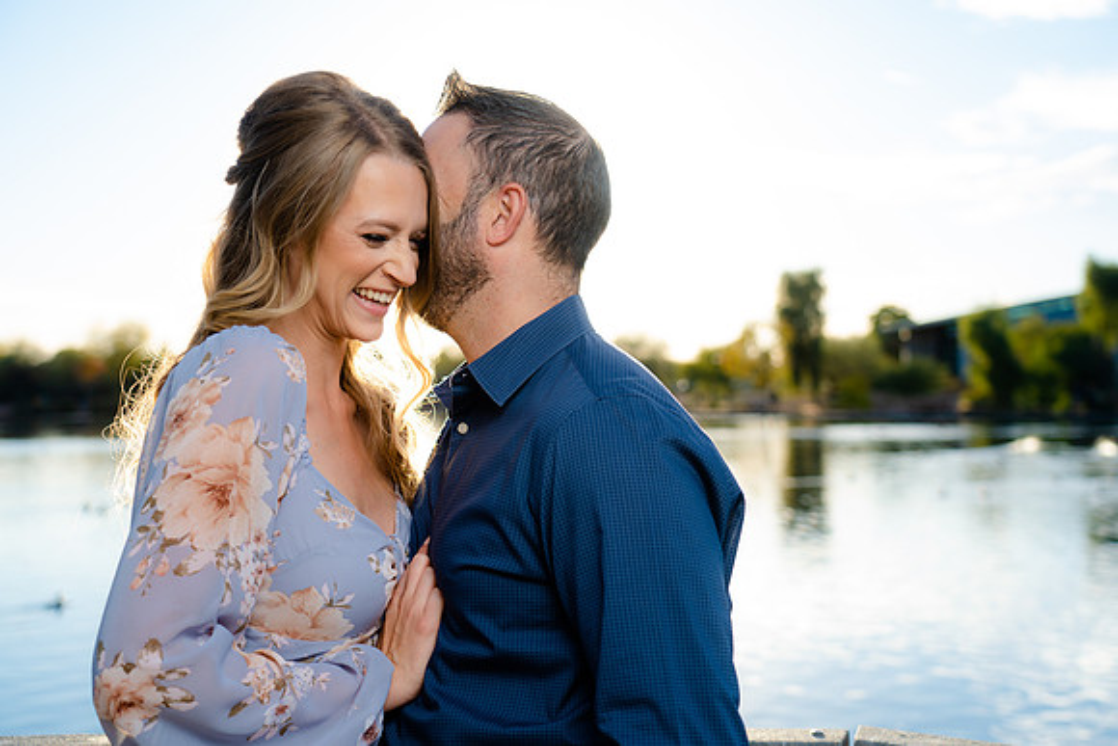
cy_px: 373
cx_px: 559
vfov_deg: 27.5
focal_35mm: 49
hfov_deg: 40.3
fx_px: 1522
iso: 50
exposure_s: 1/250
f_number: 4
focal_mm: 49
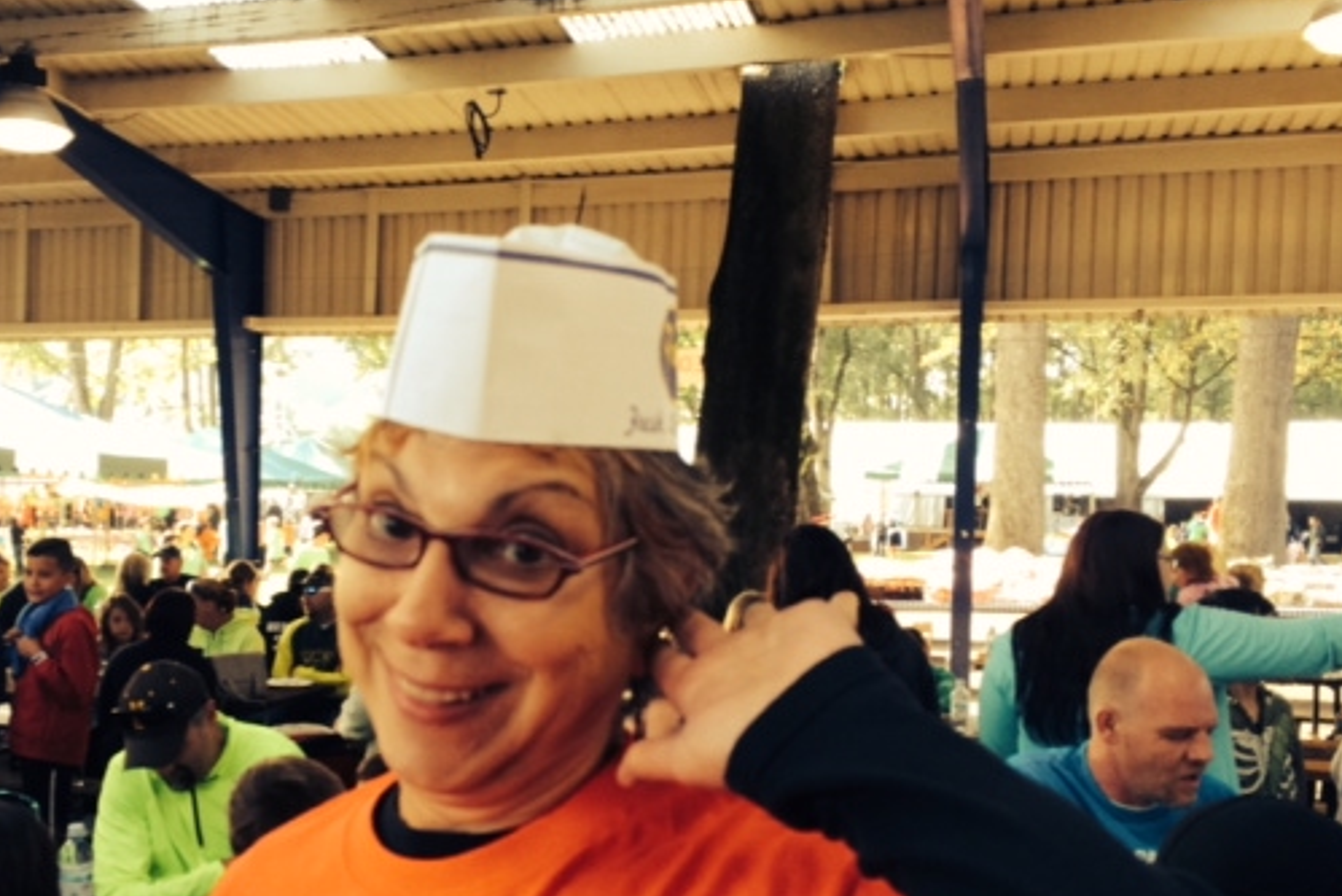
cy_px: 544
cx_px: 514
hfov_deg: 48.1
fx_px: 1491
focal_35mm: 40
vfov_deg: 33.3
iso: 64
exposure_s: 1/120
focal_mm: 4.12
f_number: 2.2
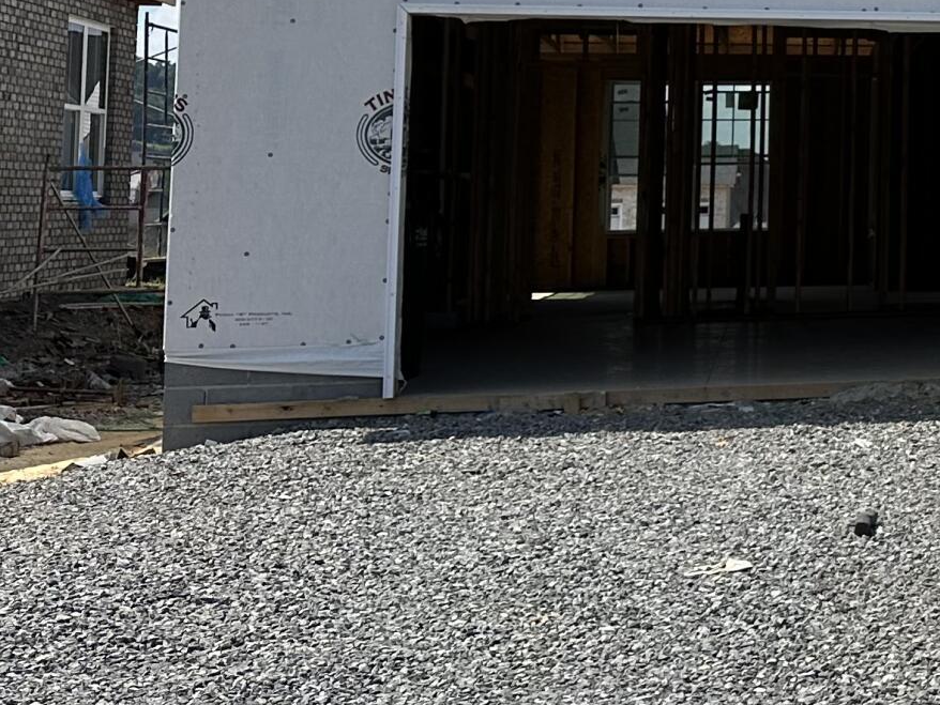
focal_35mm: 82
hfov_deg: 19.5
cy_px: -9
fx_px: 2227
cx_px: 1553
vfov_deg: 17.6
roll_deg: -0.1
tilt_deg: +5.2
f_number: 1.78
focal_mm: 6.86
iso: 80
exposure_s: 1/6211
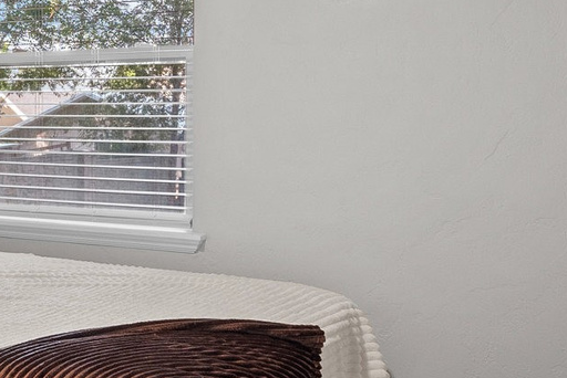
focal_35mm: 60
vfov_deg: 22.5
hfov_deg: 29.8
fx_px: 945
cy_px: 97
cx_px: -66
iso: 500
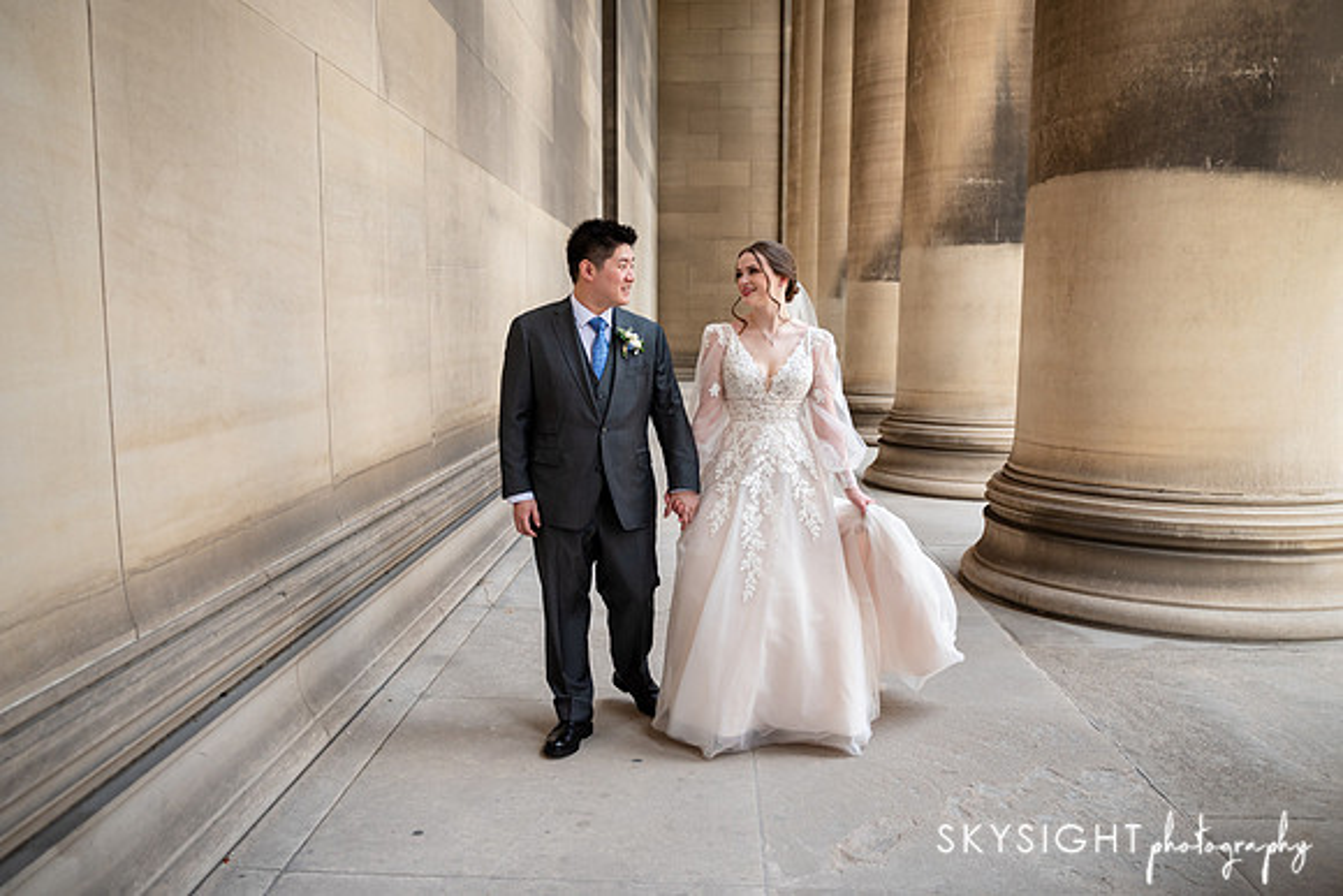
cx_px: 672
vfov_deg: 45.6
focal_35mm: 29
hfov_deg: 64.5
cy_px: 448
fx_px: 1065
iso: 640
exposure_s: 1/1250
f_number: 2.8
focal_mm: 28
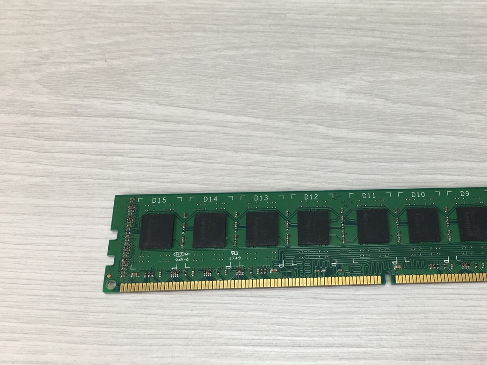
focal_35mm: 40
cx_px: 334
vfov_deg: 35.9
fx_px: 563
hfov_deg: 45.9
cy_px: 213
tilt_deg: -64.8
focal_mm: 4.15
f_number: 2.2
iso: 40
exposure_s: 1/100
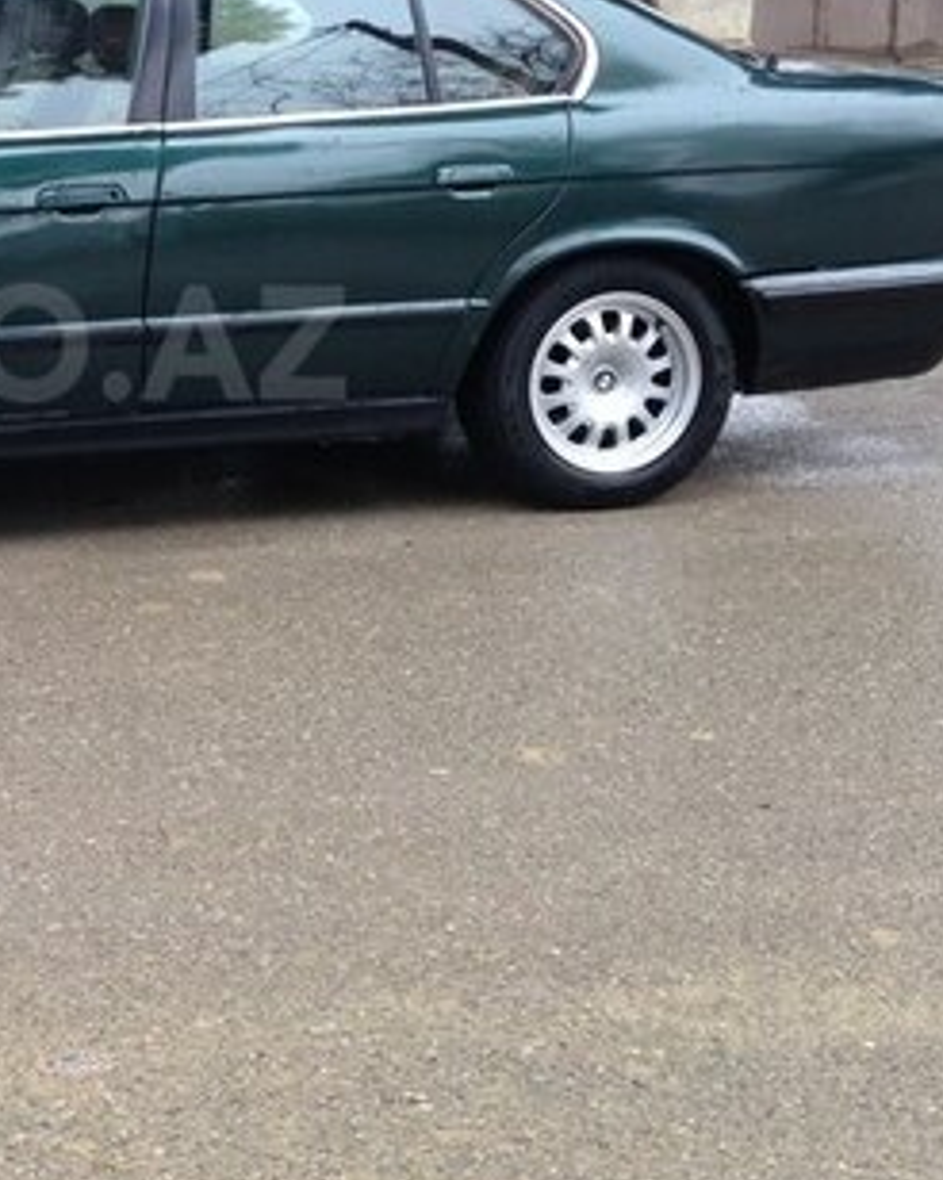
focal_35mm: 69
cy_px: 343
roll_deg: +1.0
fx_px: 2410
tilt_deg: -11.0
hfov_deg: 21.2
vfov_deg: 27.3
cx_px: -46
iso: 50
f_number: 2.4
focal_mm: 4.12
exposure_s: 1/60
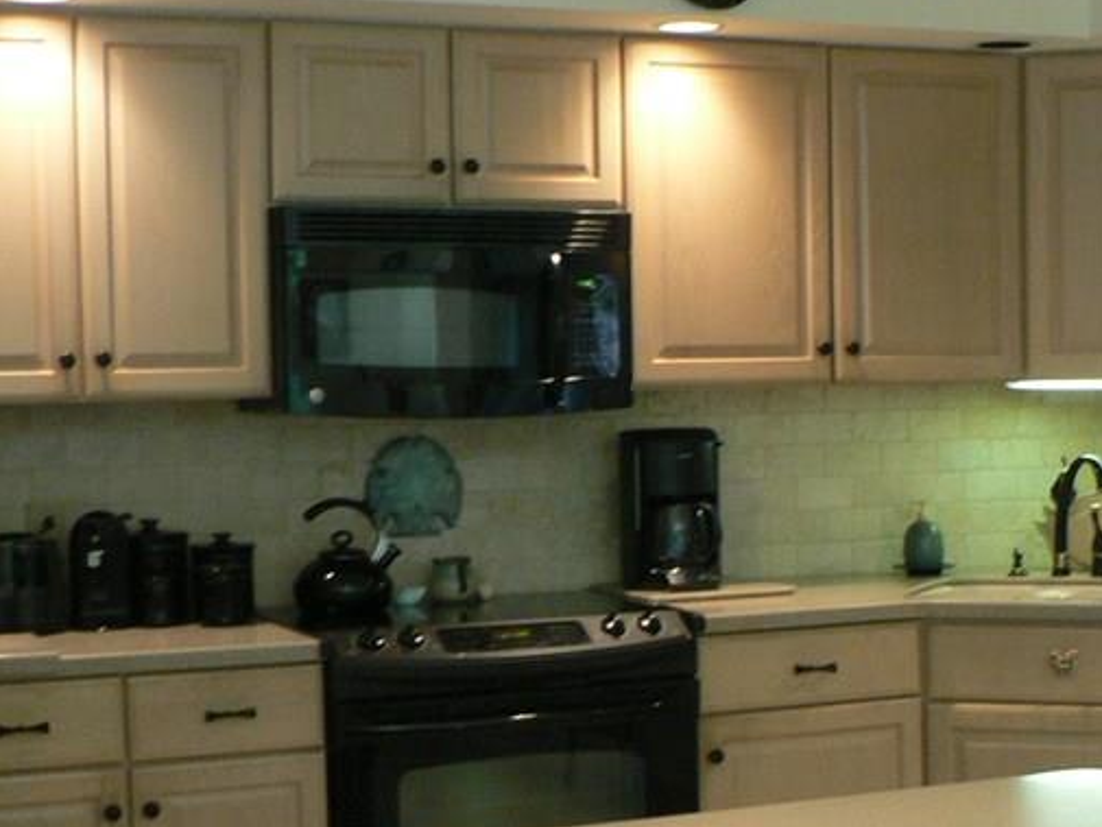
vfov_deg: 20.1
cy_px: 600
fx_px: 2325
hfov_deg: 26.2
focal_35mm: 73
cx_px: 869
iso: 200
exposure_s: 1/20
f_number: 2.8
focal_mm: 6
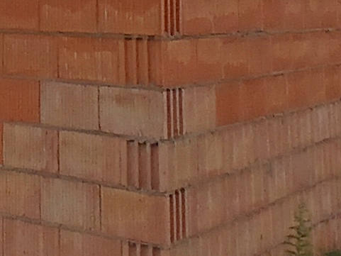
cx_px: -108
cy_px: -150
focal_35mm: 91
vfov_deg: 14.9
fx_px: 897
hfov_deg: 19.7
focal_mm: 1.4
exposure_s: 1/123
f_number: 2.2
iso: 50
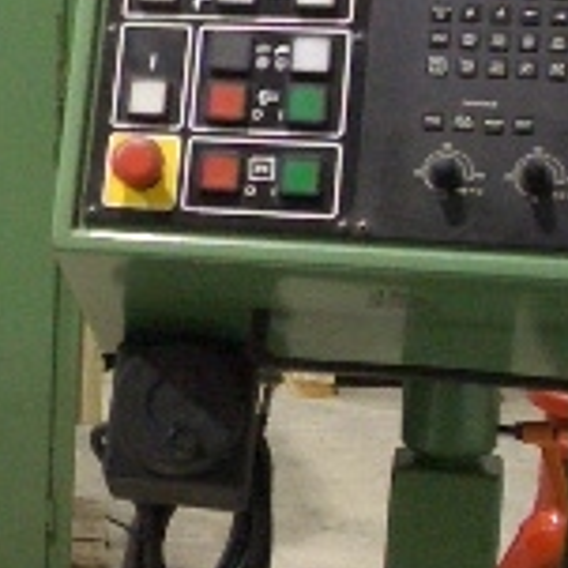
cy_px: 135
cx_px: -591
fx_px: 2506
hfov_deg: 11.6
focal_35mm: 135
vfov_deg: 12.9
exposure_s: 1/13
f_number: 4
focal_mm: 4.8
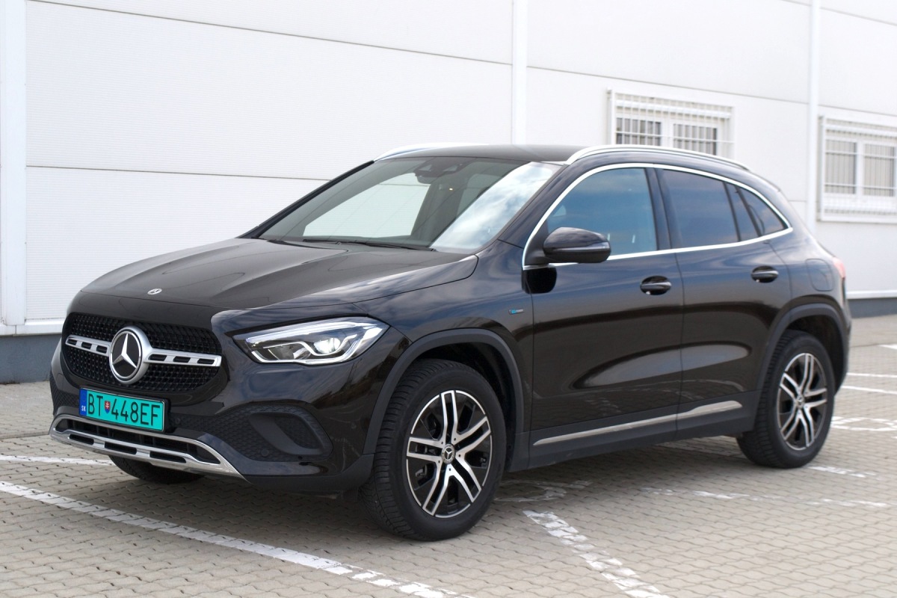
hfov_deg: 30.5
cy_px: 299
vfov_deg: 20.6
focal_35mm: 66
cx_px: 448
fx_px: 1644
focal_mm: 44
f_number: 10
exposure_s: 1/200
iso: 400
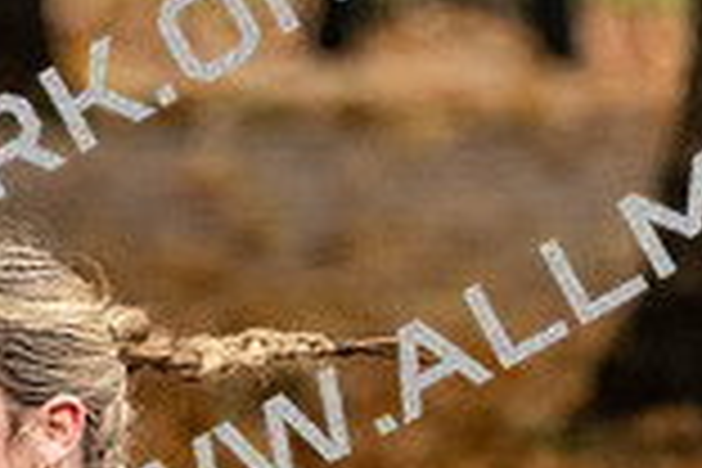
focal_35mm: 2237
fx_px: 43618
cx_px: -360
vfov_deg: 0.6
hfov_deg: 0.9
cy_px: 706
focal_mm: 400
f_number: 4.5
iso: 4000
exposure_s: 1/2500
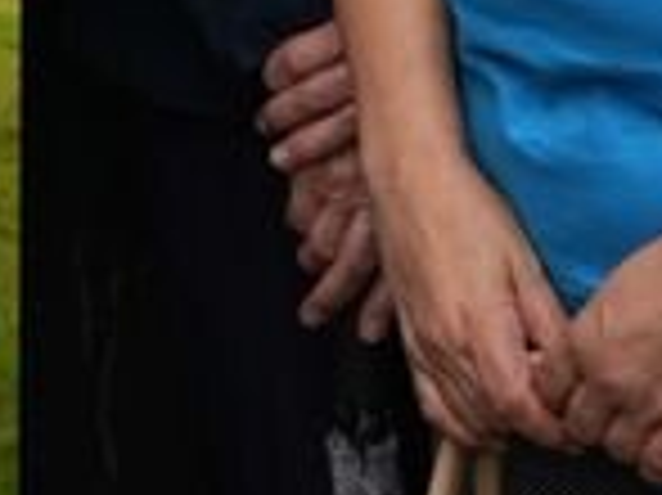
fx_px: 4089
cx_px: -243
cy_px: -718
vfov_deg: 6.6
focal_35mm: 214
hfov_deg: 9.1
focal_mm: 32
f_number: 5.6
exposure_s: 1/80
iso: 100
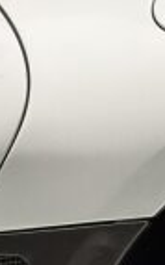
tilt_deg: -3.7
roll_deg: -0.3
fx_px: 1645
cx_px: 226
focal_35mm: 228
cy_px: 354
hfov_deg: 5.7
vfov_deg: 9.0
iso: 80
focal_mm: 6.76
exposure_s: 1/49
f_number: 1.78
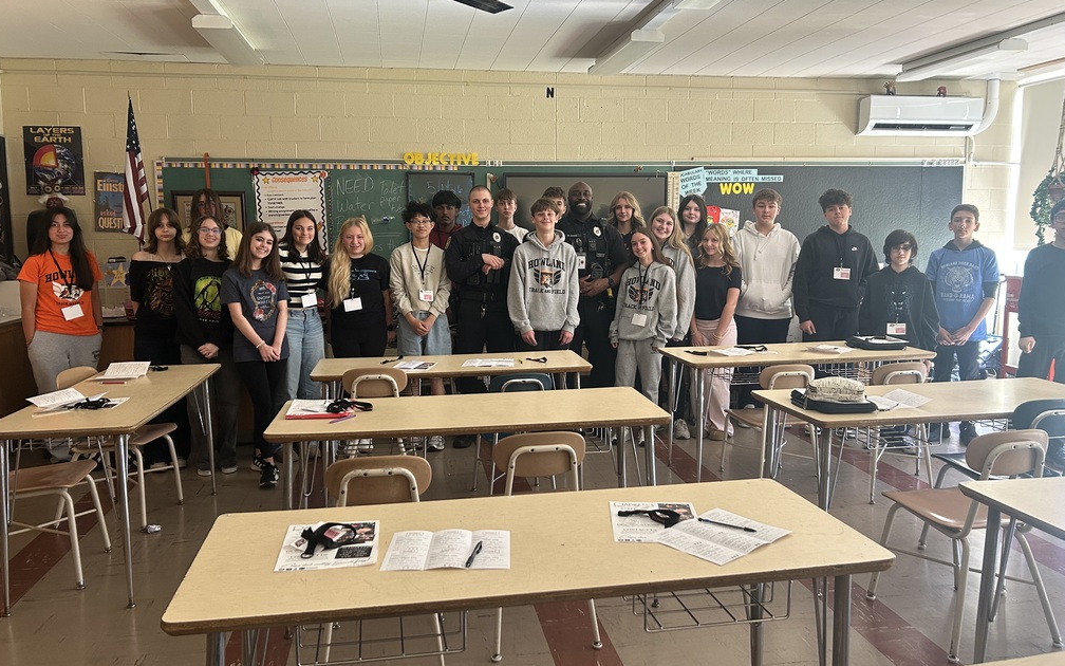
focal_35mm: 28
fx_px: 813
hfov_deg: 66.5
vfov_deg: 44.5
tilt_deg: -6.0
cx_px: 531
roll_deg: +0.8
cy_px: 312
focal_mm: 5.7
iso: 160
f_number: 1.5
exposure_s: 1/60
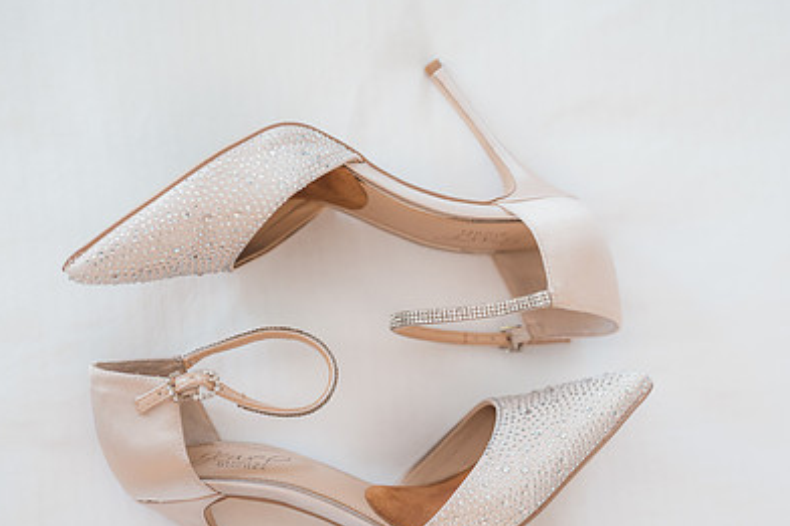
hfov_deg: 27.3
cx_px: 445
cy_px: 362
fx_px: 1623
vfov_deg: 18.3
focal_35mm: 74
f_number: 2.2
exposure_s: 1/80
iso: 640
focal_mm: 50
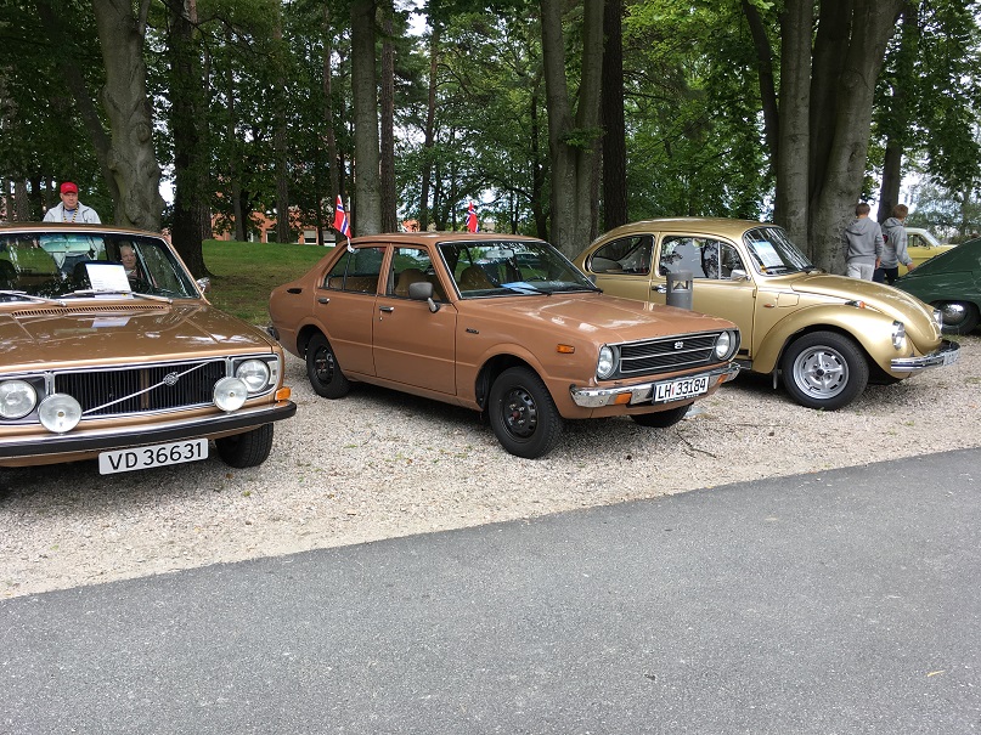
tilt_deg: -9.1
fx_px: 822
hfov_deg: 61.7
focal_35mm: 29
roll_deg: -1.8
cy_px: 368
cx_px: 490
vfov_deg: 48.2
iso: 25
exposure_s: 1/217
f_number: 2.2
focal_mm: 4.15
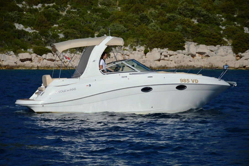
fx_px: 829
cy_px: 83
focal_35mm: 120
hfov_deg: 17.1
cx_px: 124
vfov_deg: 11.4
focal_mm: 80
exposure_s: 1/4000
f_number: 5.3
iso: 180
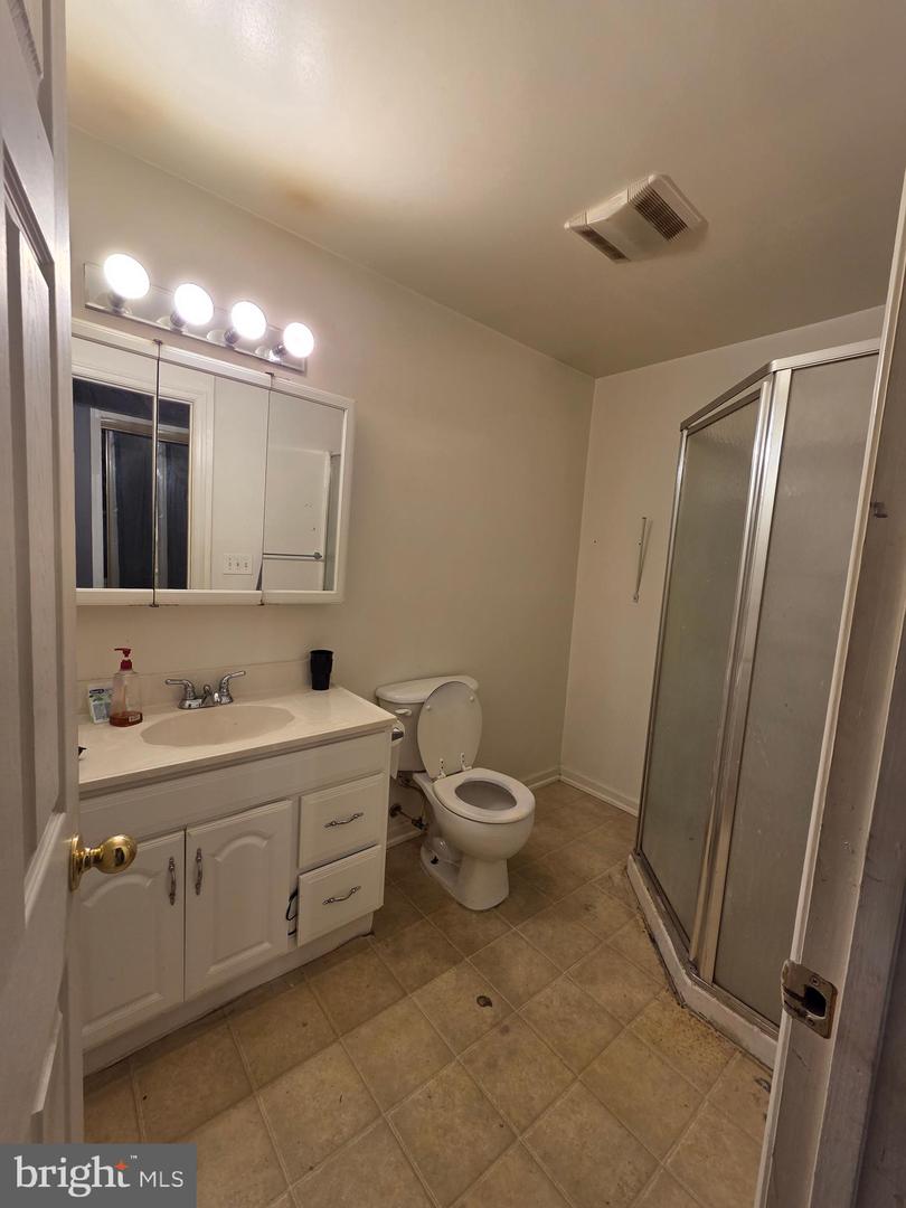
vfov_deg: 106.2
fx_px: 454
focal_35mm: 13
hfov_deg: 89.9
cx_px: 453
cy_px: 604
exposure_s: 1/120
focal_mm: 2.2
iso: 100
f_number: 2.2
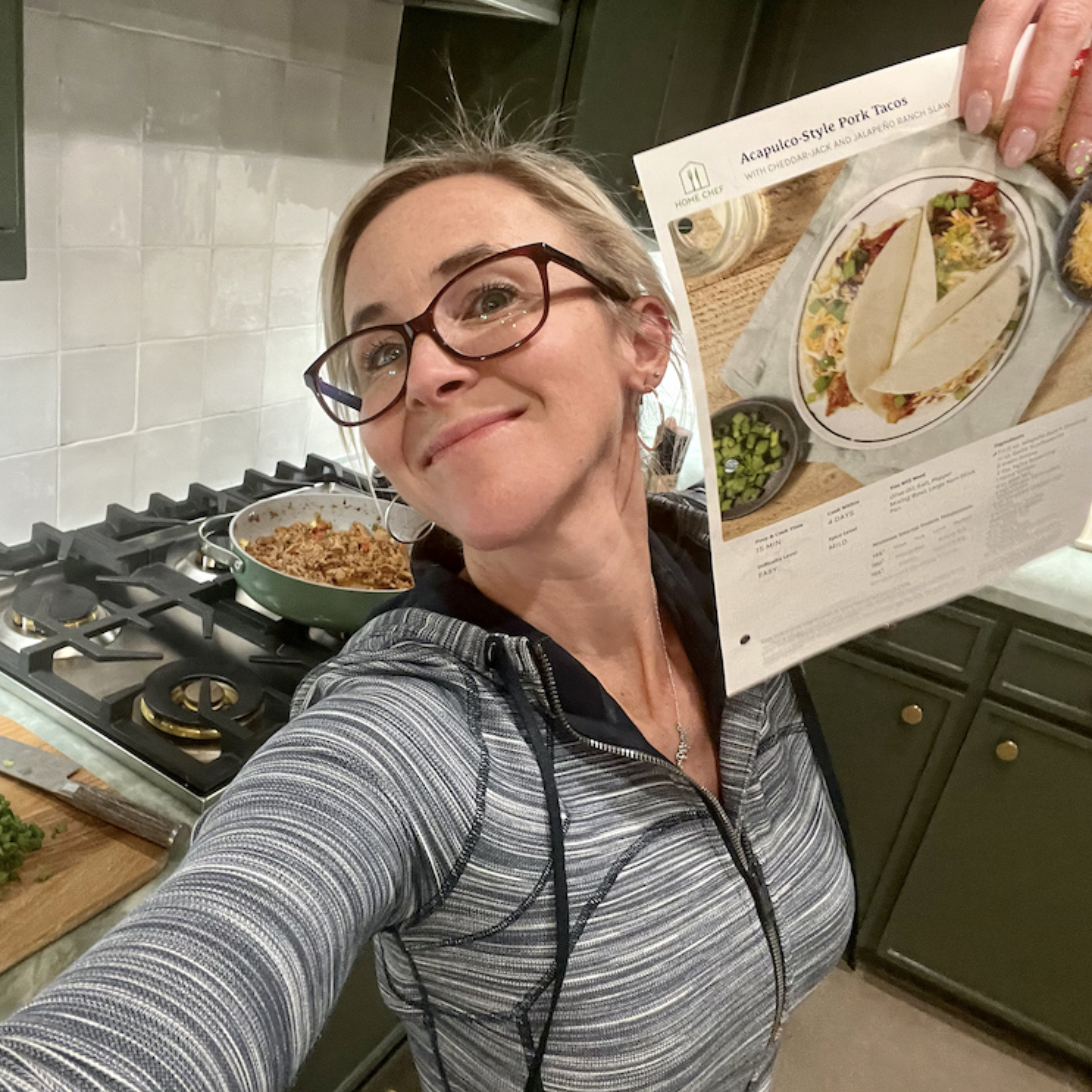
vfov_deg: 57.3
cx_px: 450
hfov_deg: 57.0
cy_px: 557
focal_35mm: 28
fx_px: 999
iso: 400
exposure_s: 1/40
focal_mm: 2.71
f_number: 2.2
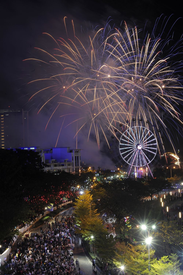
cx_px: 92
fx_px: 382
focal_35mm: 50
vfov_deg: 39.6
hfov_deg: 27.0
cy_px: 138
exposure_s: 4
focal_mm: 50
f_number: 16
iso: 200
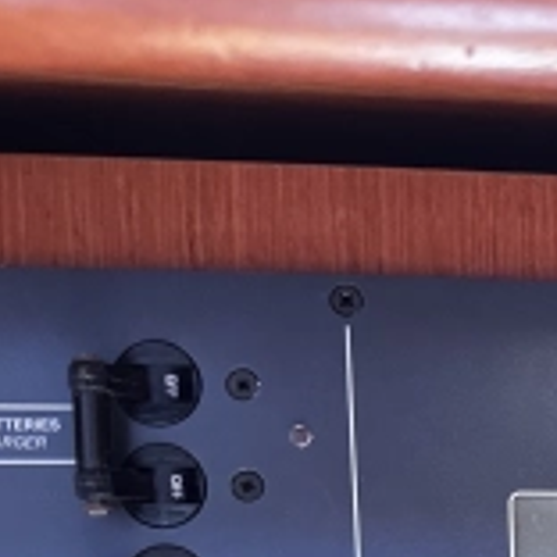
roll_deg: -1.8
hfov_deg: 20.6
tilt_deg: -6.3
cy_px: 712
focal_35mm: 75
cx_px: 768
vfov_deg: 21.1
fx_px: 1365
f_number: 1.78
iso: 500
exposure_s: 1/60
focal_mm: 6.86
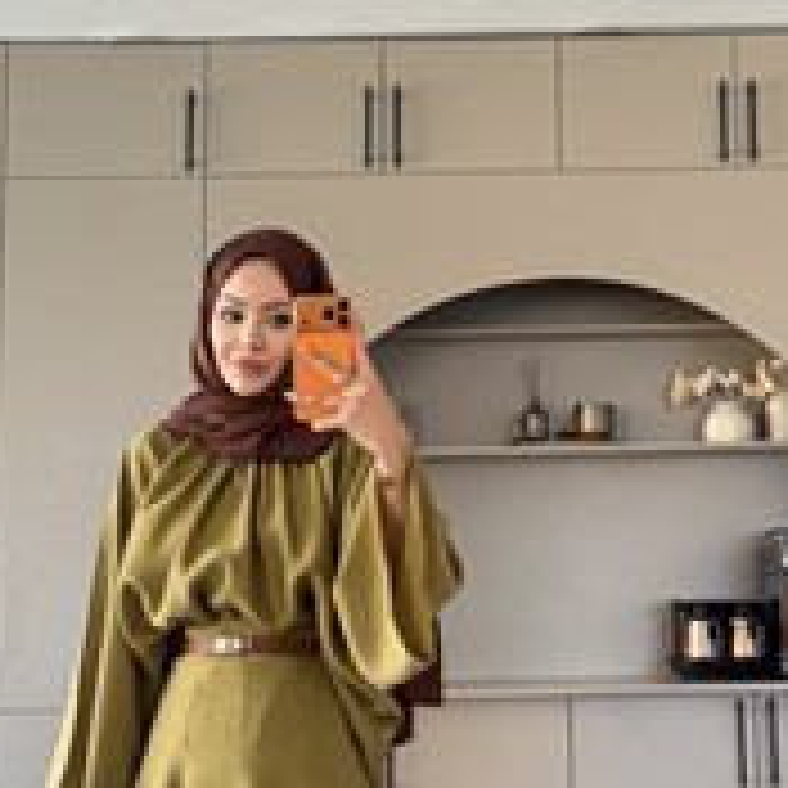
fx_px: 1288
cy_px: 750
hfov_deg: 33.9
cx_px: 311
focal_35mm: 50
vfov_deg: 31.9
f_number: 1.78
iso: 160
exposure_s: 1/121
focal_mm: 6.76
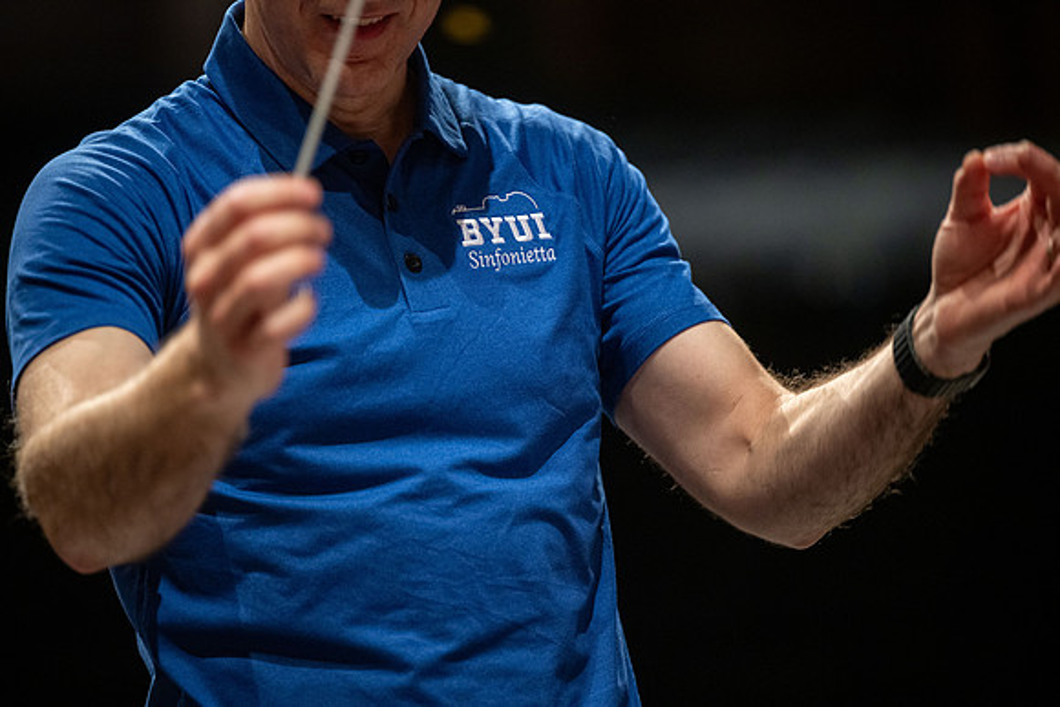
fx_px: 5890
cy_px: 354
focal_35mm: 200
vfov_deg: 6.9
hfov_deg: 10.3
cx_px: 530
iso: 3200
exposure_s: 1/320
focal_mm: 200
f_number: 2.8
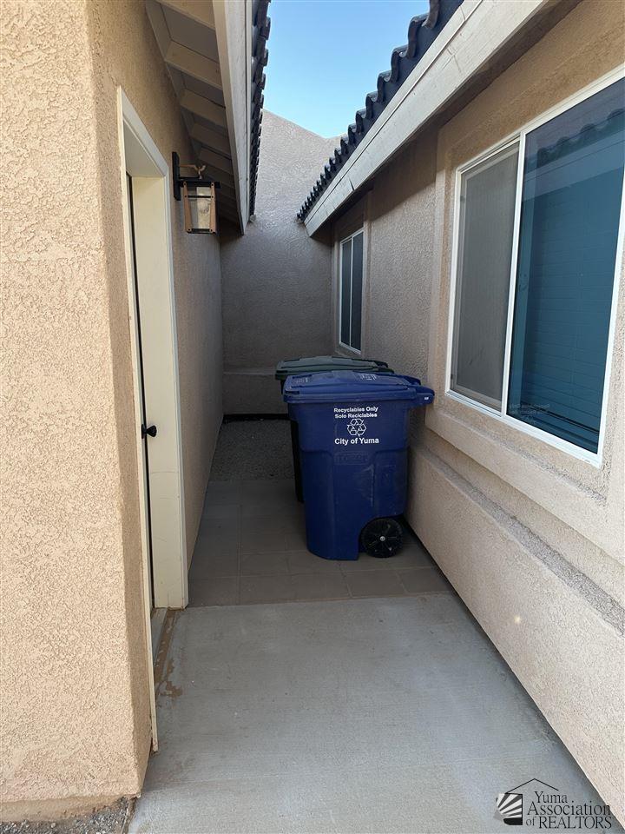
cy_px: 417
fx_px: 578
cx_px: 312
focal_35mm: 24
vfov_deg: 71.6
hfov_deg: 56.8
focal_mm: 6.86
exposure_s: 1/428
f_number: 1.78
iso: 80
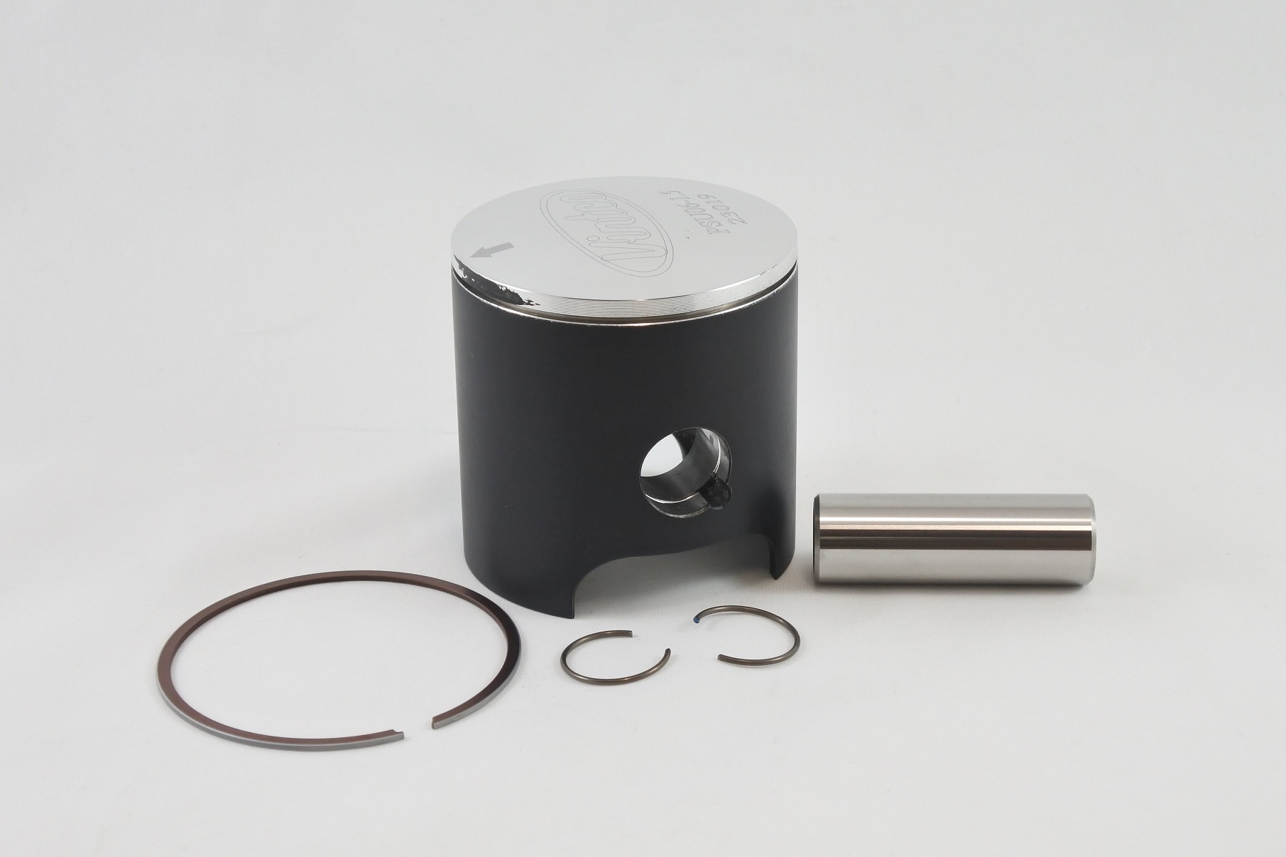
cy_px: 428
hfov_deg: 36.2
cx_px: 643
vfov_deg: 24.6
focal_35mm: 55
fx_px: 1965
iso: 400
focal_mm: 20.6
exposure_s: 1/125
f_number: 4.8
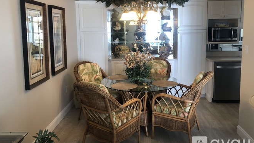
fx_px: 209
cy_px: 55
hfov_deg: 62.6
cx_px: 125
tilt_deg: -5.9
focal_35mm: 31
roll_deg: +0.6
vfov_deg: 37.6
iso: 25
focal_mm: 3.99
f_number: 1.8
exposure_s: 1/30
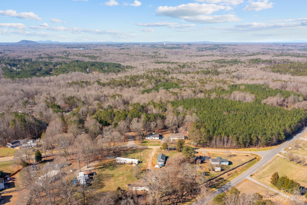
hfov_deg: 65.5
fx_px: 239
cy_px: 102
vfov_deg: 46.4
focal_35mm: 28
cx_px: 154
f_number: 5.6
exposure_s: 1/320
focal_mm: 10.26
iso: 100
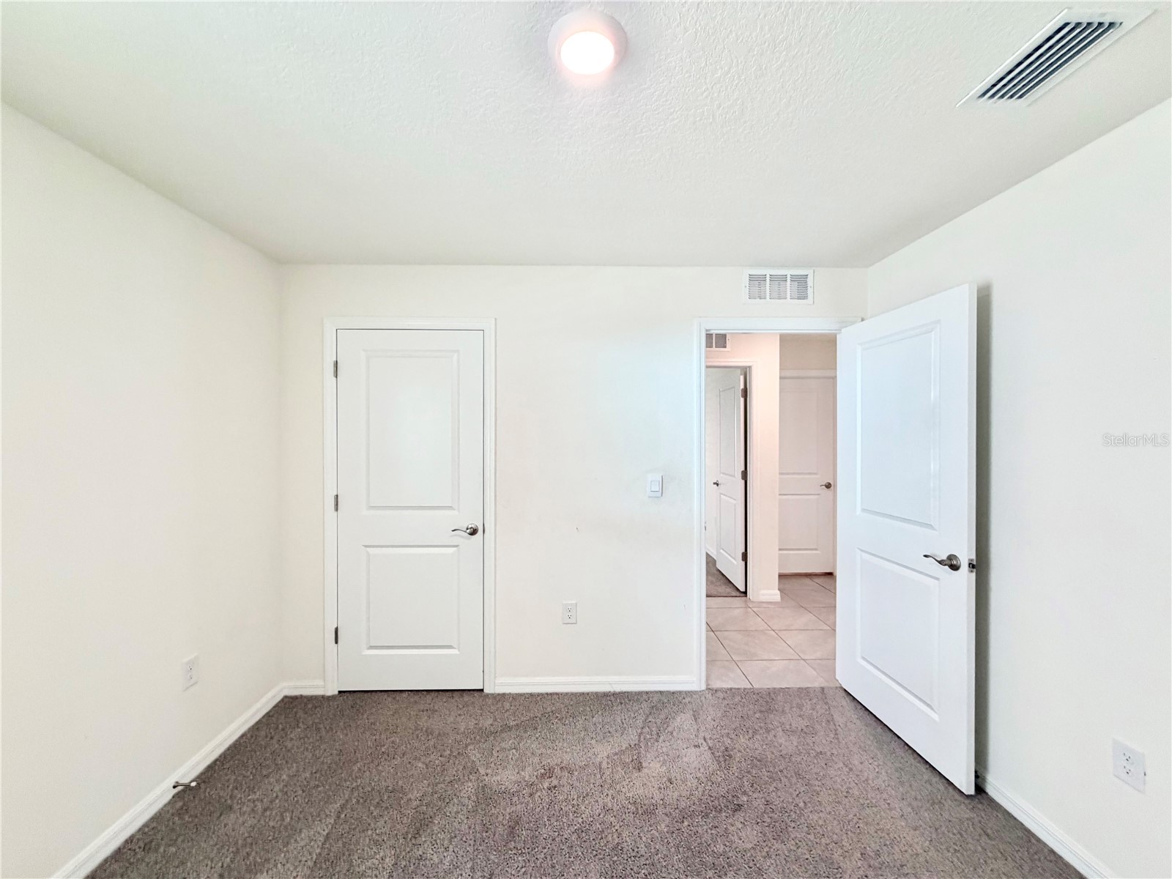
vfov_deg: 85.7
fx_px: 474
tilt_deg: -1.0
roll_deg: +0.1
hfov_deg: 102.1
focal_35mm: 14
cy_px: 440
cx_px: 586
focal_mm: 2.22
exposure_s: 1/120
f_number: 2.2
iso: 250
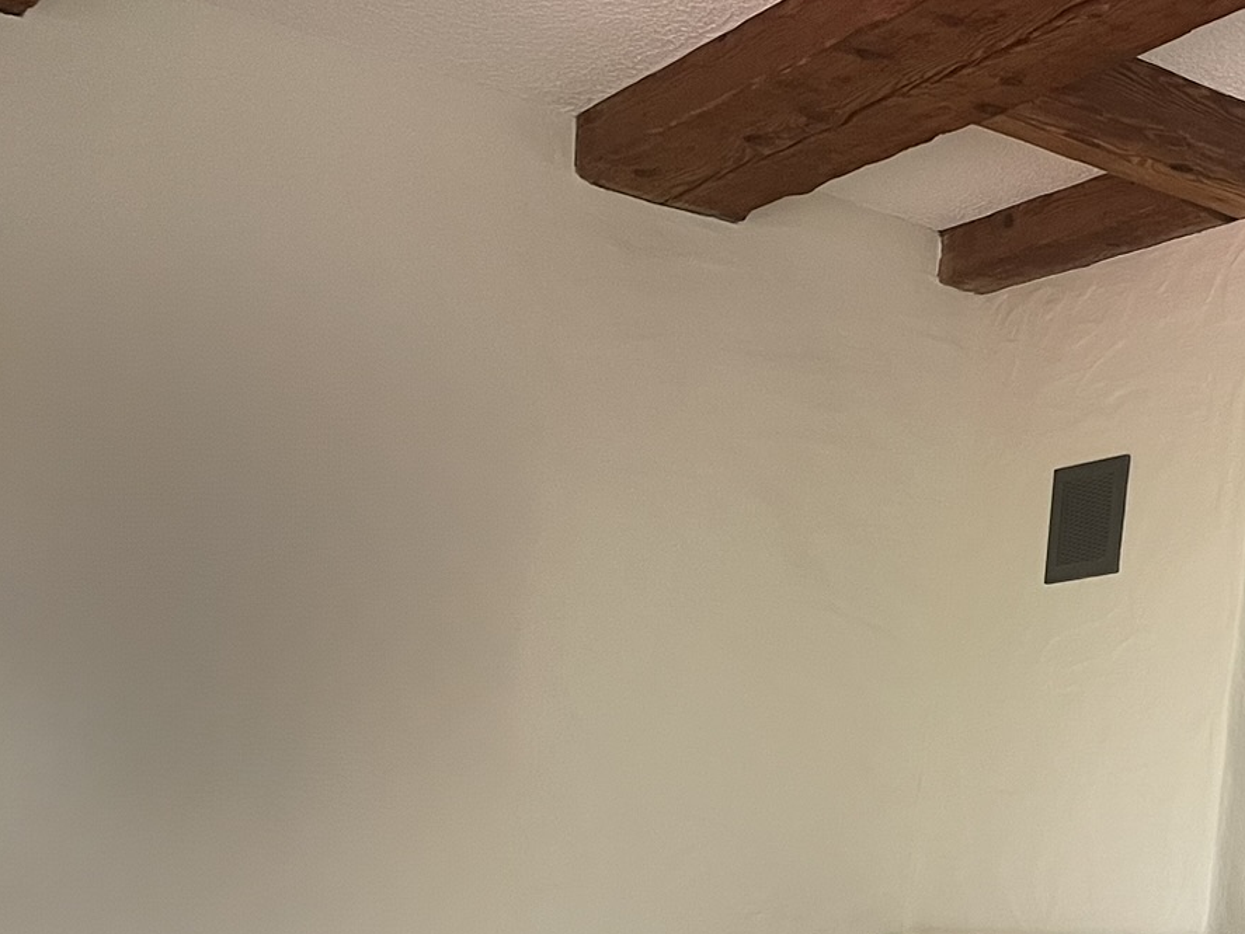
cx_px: 1384
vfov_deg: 24.0
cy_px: 774
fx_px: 2159
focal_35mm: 60
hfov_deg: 29.0
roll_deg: -1.8
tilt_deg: +5.6
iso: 320
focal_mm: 4.2
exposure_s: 1/60
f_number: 1.6
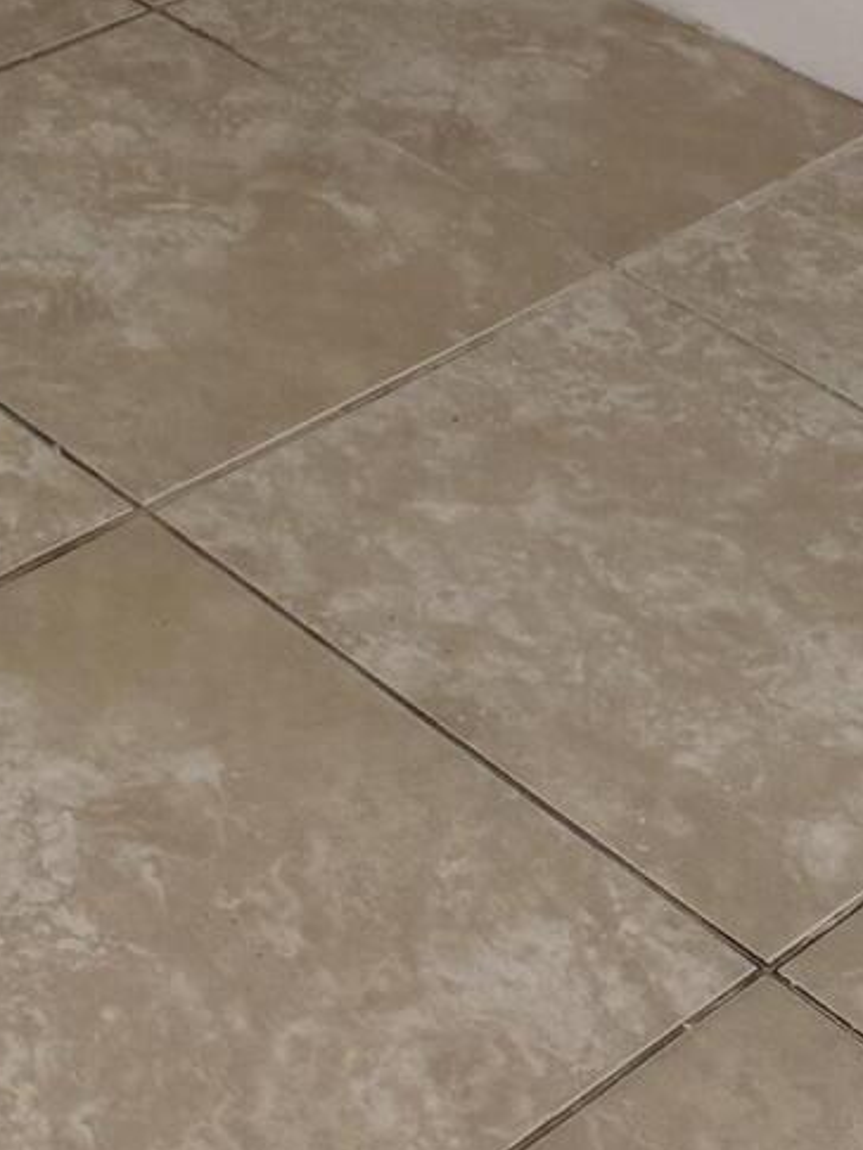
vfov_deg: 15.8
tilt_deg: -8.5
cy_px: -1133
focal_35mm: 99
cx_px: -270
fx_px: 3289
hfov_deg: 14.3
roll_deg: -0.7
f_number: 1.78
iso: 200
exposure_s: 1/175
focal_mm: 6.76
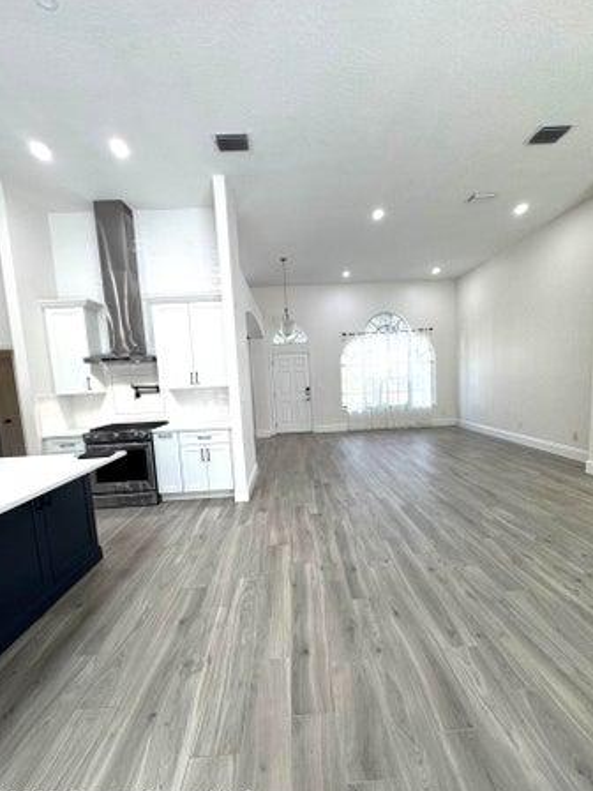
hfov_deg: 81.7
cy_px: 415
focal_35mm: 15
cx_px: 304
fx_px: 343
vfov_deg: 98.1
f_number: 2.2
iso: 125
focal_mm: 2.22
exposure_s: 1/120
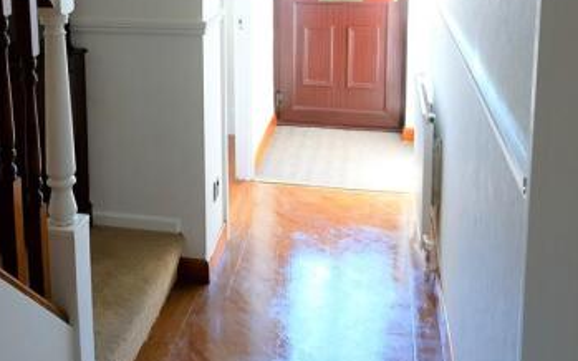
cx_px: 176
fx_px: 724
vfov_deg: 27.1
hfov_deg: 42.7
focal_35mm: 46
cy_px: 46
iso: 80
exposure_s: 1/100
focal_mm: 4.3
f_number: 1.5
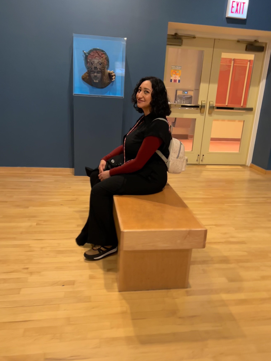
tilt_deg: -19.4
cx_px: 136
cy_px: 180
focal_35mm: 26
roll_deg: -1.5
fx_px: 271
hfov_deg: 53.1
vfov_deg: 67.3
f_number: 1.5
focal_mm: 5.7
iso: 500
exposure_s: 1/40
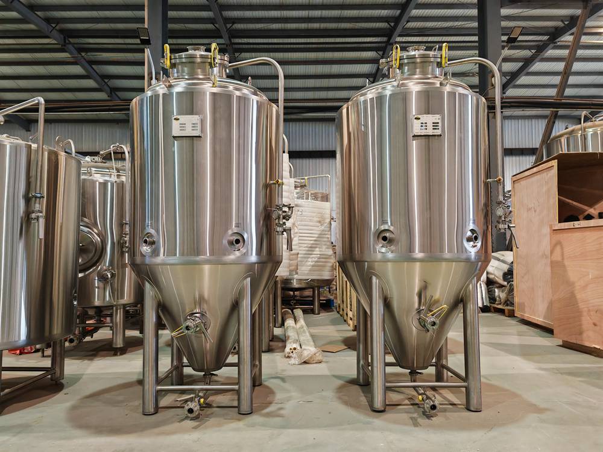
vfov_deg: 51.4
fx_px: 470
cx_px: 302
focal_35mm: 27
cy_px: 226
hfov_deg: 65.3
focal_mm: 7.62
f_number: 1.6
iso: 640
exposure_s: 1/50
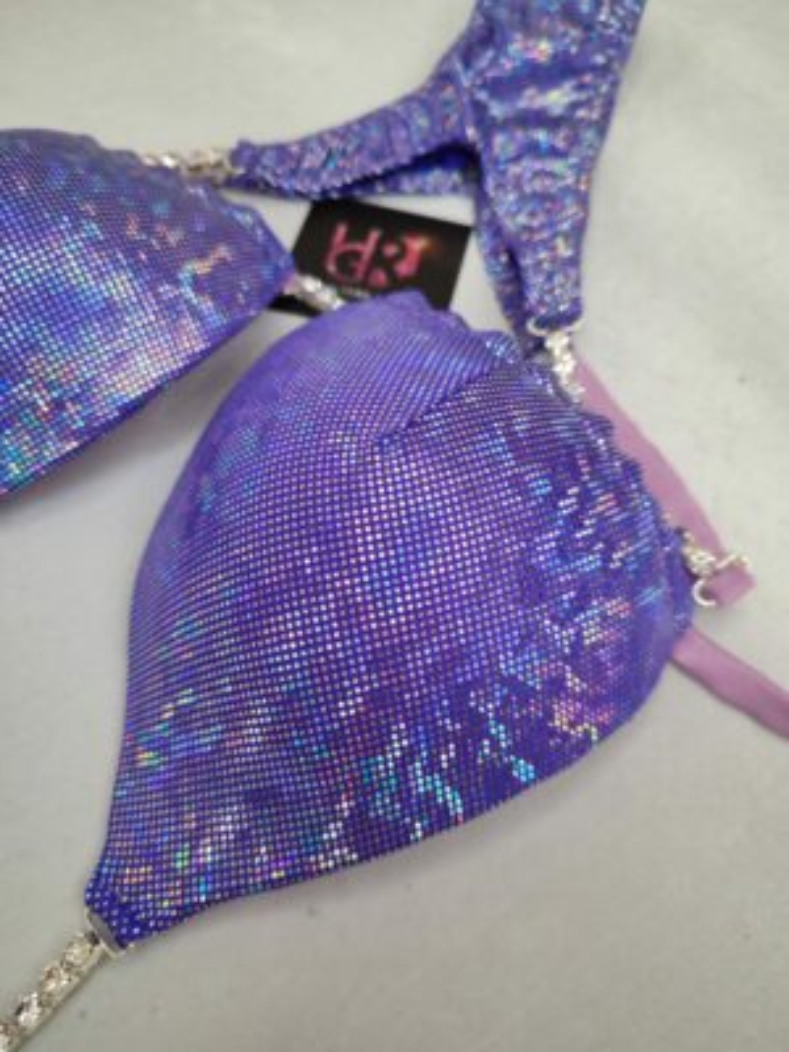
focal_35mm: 24
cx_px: 394
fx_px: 729
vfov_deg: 71.6
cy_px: 526
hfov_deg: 56.8
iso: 83
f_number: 1.89
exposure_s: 1/100
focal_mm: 5.89
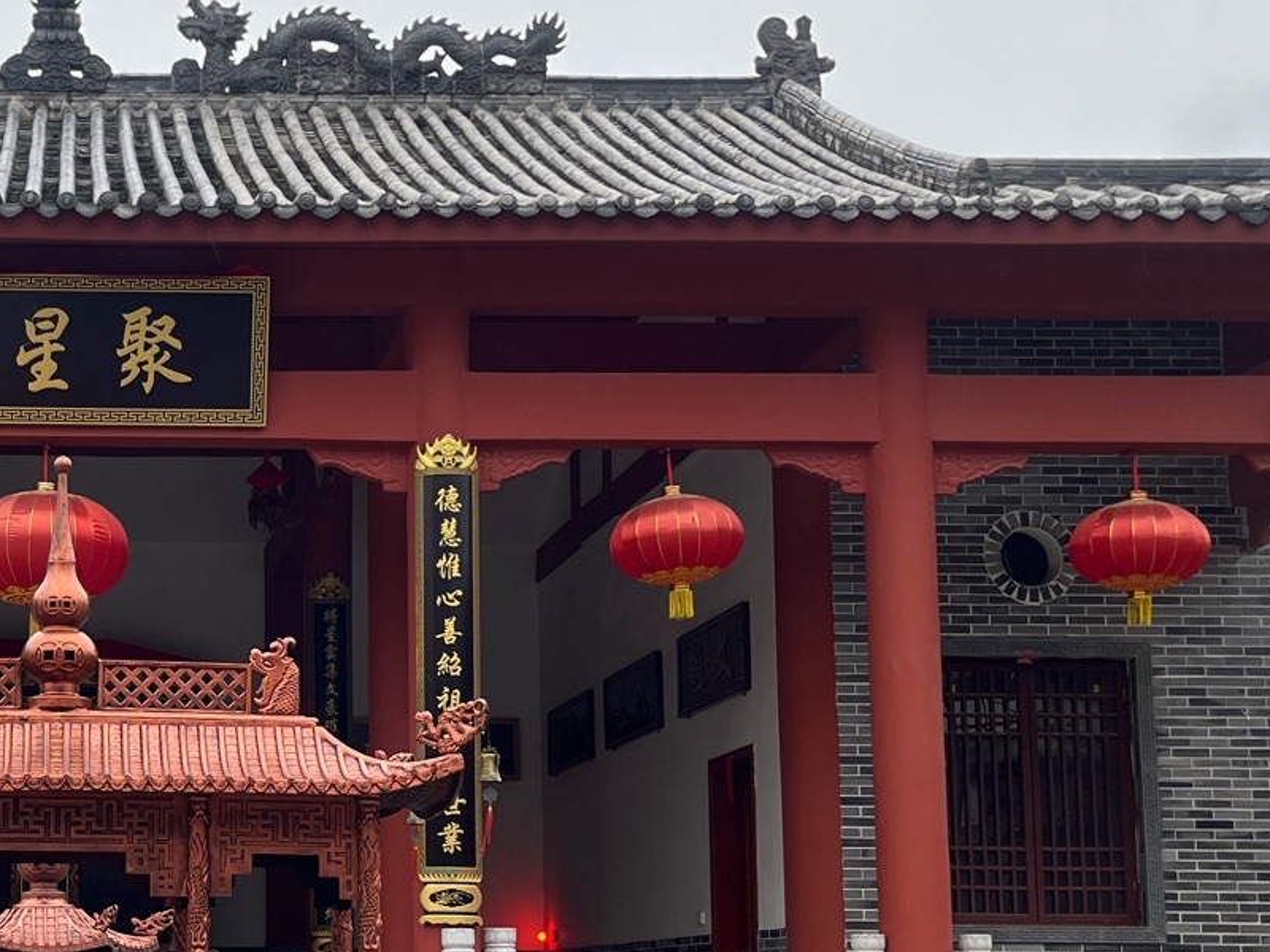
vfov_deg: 22.4
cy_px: 679
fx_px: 2385
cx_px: 60
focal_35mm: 65
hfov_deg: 28.3
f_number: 1.6
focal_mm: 5.1
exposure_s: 1/122
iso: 40
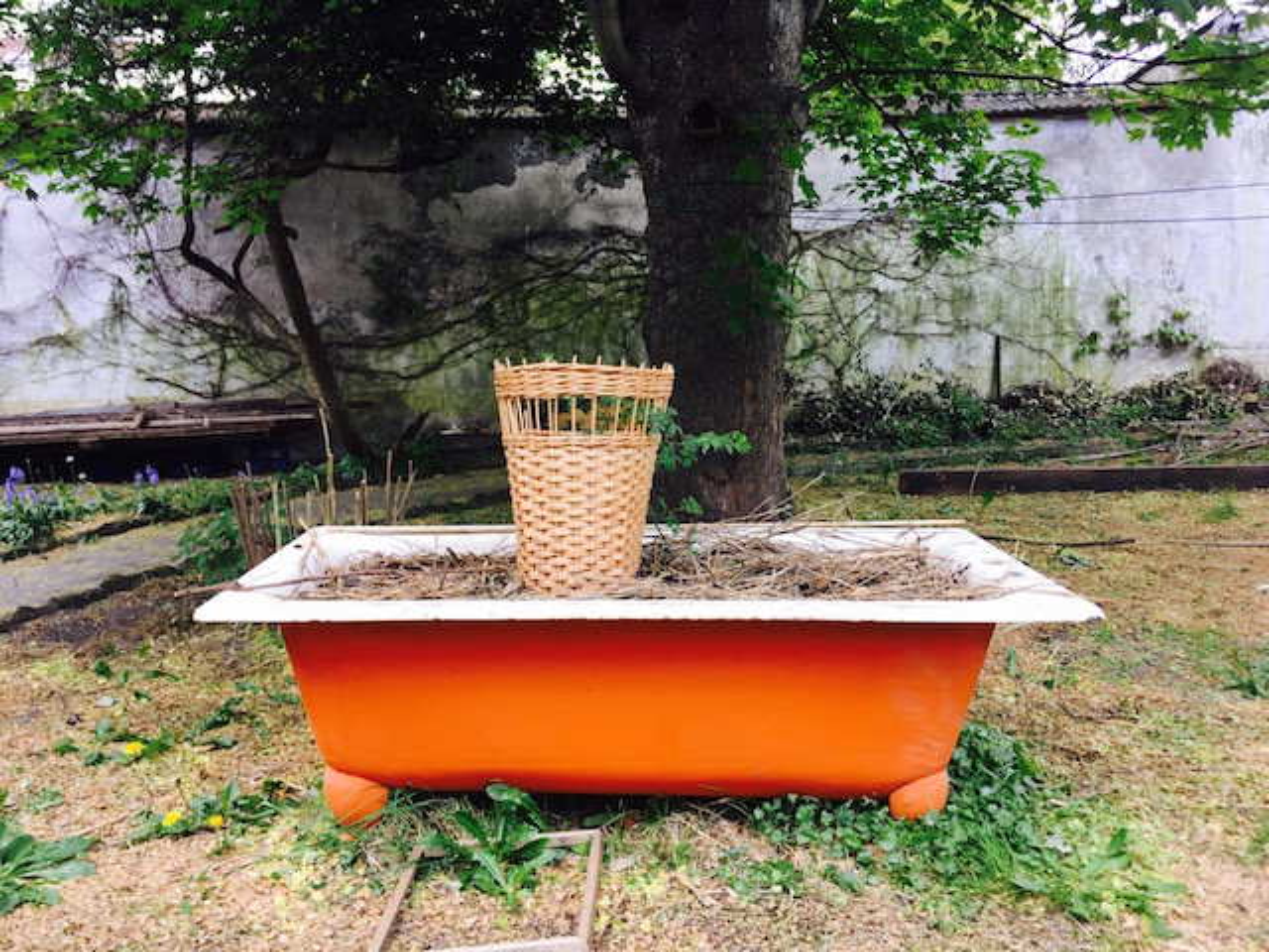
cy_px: 476
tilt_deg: -6.7
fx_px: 1063
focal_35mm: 29
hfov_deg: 61.7
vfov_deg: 48.2
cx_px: 634
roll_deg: +3.1
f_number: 2.2
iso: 32
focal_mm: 4.15
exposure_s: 1/50
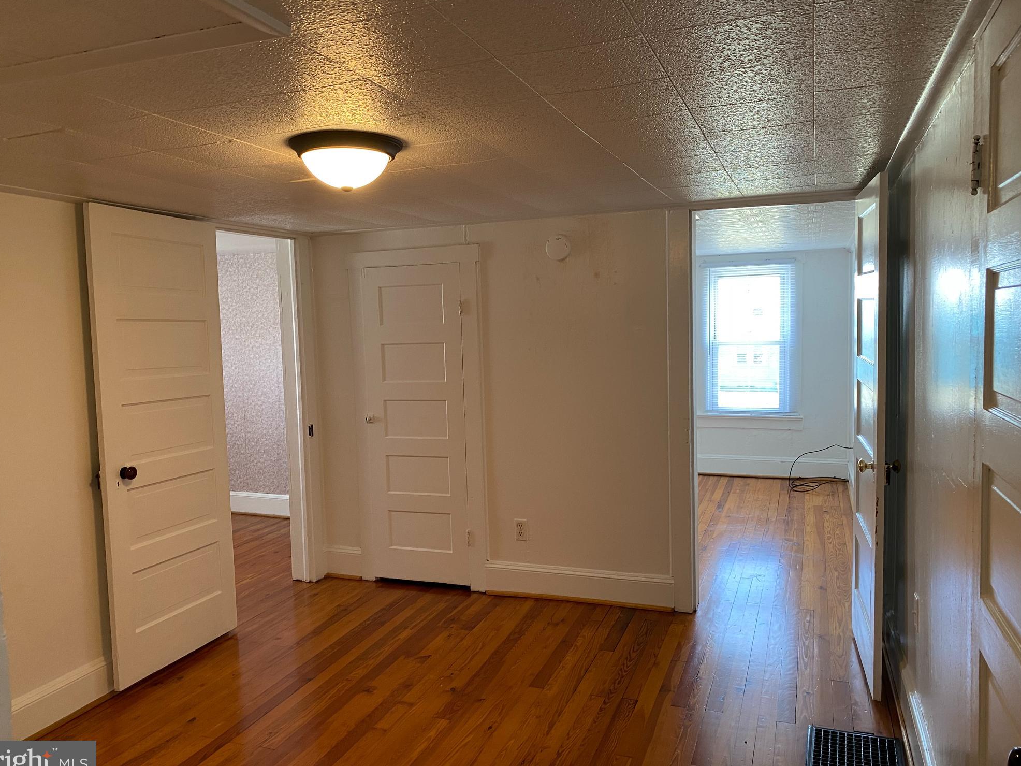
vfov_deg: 51.4
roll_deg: +1.1
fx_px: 796
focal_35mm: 27
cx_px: 497
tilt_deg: -4.9
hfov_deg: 65.3
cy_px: 385
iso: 125
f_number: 1.8
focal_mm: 4.25
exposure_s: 1/60
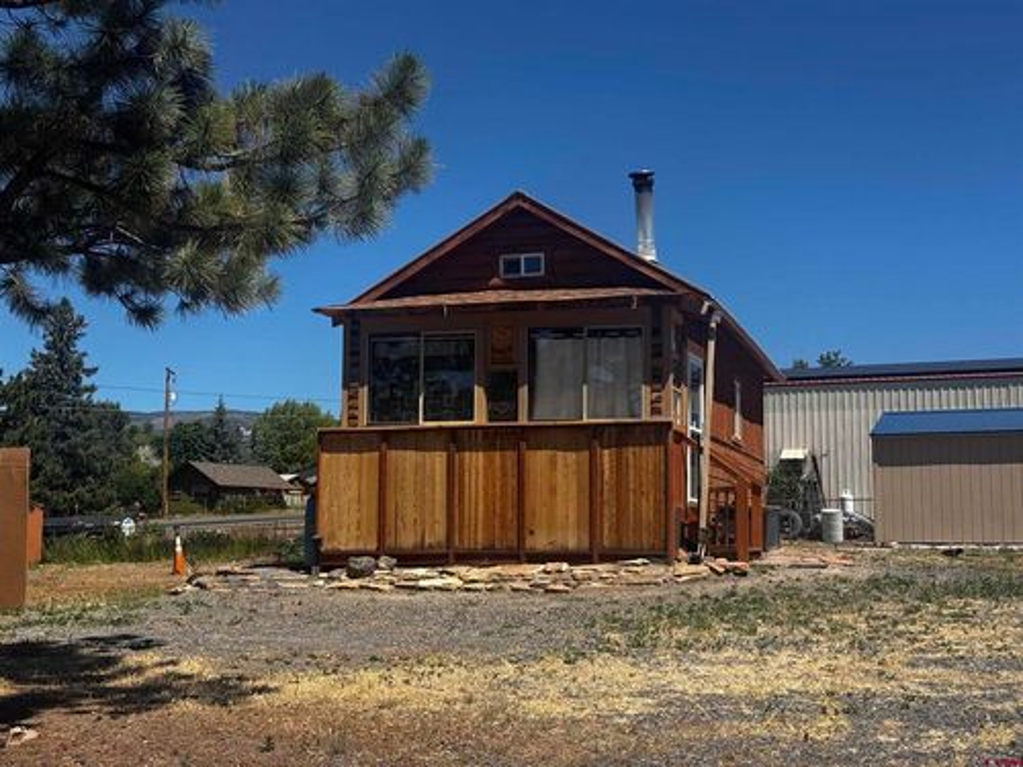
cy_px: 384
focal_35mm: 48
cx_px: 512
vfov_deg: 30.3
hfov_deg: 39.7
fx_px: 1419
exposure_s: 1/4608
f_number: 1.78
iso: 64
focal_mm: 6.76
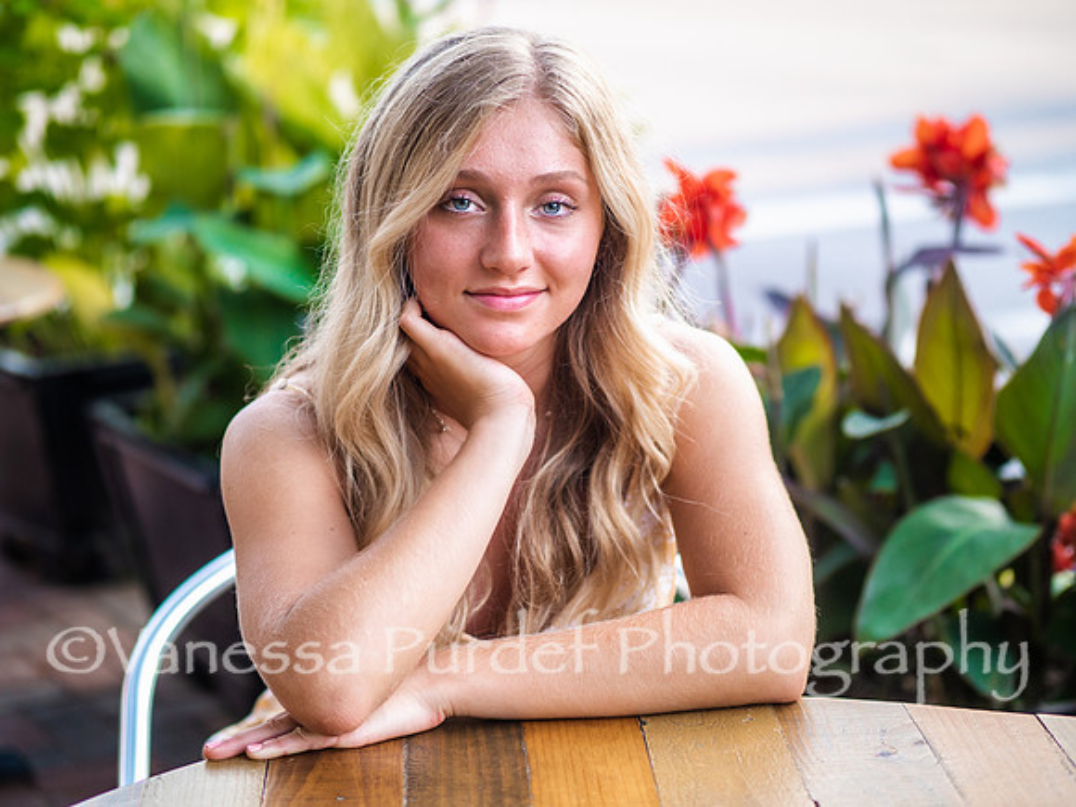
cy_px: 404
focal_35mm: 86
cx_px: 538
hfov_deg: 22.8
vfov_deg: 17.2
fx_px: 2673
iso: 200
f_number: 1.2
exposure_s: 1/500
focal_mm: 43
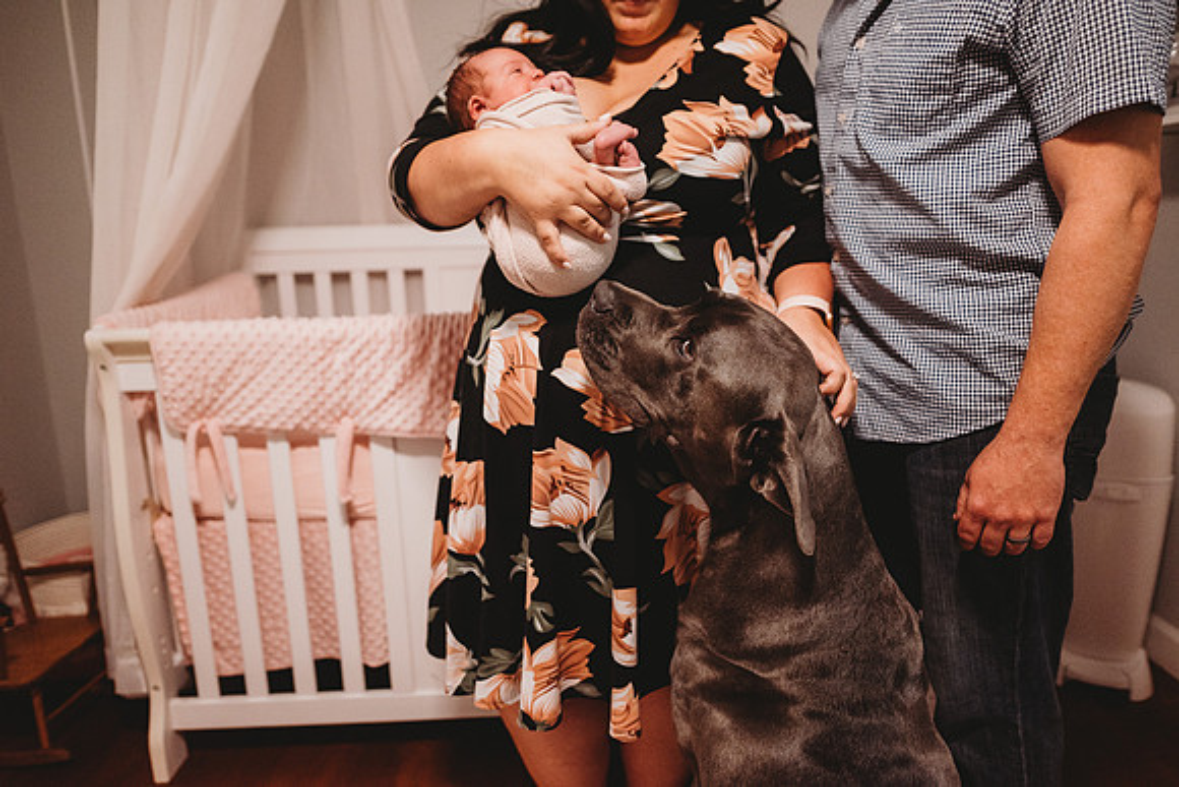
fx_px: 786
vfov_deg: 53.2
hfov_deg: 73.7
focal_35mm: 24
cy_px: 394
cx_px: 590
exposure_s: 1/160
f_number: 2.2
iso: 2000
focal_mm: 24
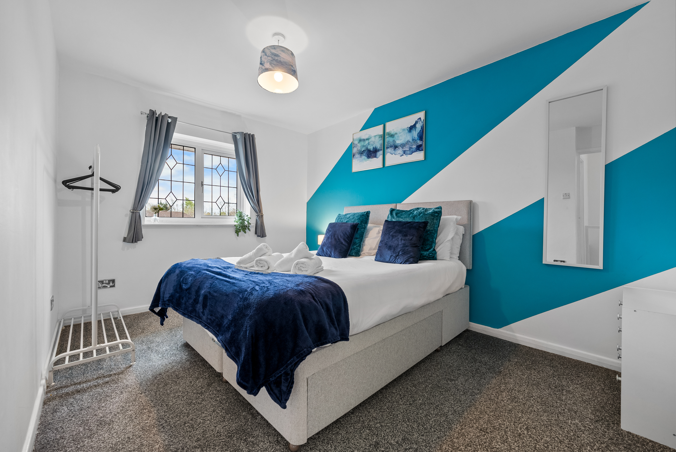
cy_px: 226
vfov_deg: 81.3
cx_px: 338
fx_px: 263
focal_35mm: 14
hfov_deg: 104.2
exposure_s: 1/13
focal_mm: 14
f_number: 8
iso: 400
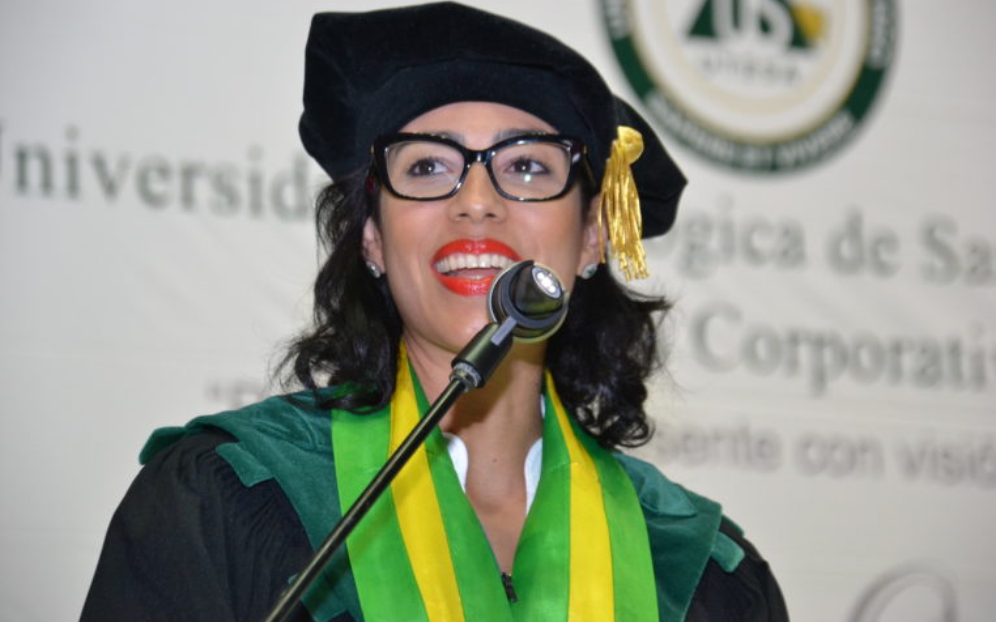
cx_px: 501
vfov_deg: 8.7
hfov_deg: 13.9
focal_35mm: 151
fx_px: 4098
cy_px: 306
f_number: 5.6
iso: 1600
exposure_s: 1/60
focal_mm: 98
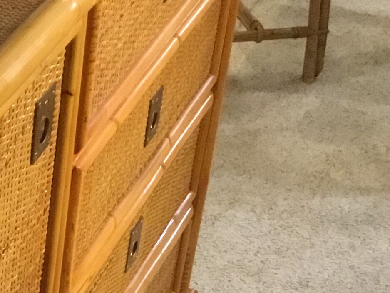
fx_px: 1217
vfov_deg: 12.7
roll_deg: +7.3
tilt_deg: -42.0
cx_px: -246
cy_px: 499
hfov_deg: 16.2
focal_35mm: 108
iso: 200
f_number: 2.4
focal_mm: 3.3
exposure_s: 1/25
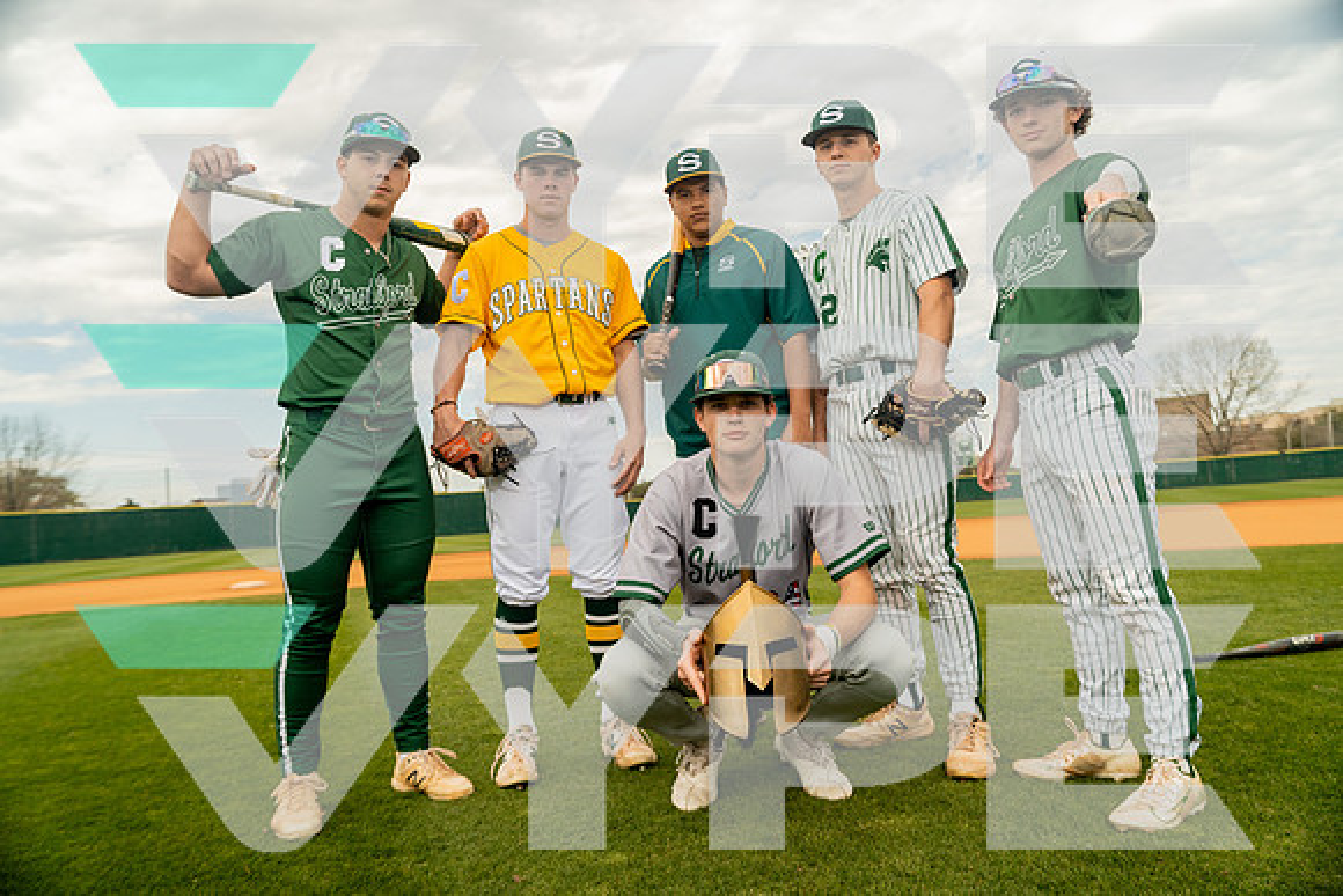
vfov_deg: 49.6
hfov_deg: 69.4
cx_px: 672
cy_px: 448
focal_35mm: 26
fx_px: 970
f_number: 4.5
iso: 250
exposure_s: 1/250
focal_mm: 26
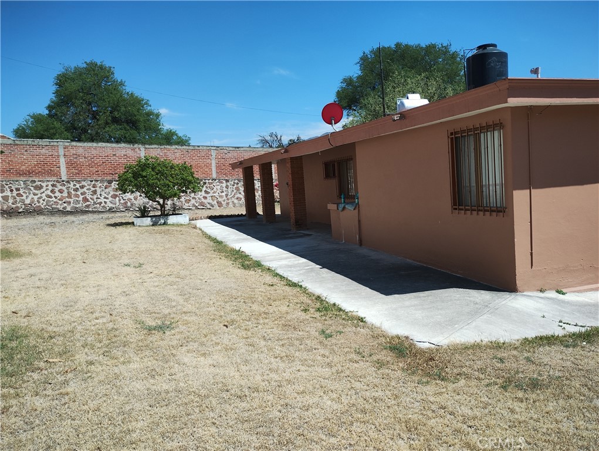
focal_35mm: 28
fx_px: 485
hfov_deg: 63.4
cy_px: 226
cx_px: 300
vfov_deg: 49.8
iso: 100
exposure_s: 1/659
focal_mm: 4.27
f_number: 1.8
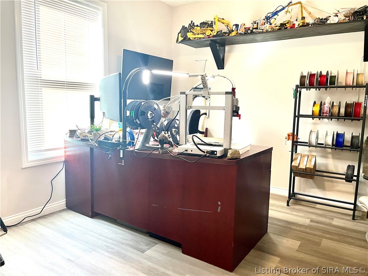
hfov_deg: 67.3
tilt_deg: -8.5
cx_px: 184
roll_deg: -2.0
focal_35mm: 26
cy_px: 138
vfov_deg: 53.1
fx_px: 276
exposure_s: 1/60
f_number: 1.6
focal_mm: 5.1
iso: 160
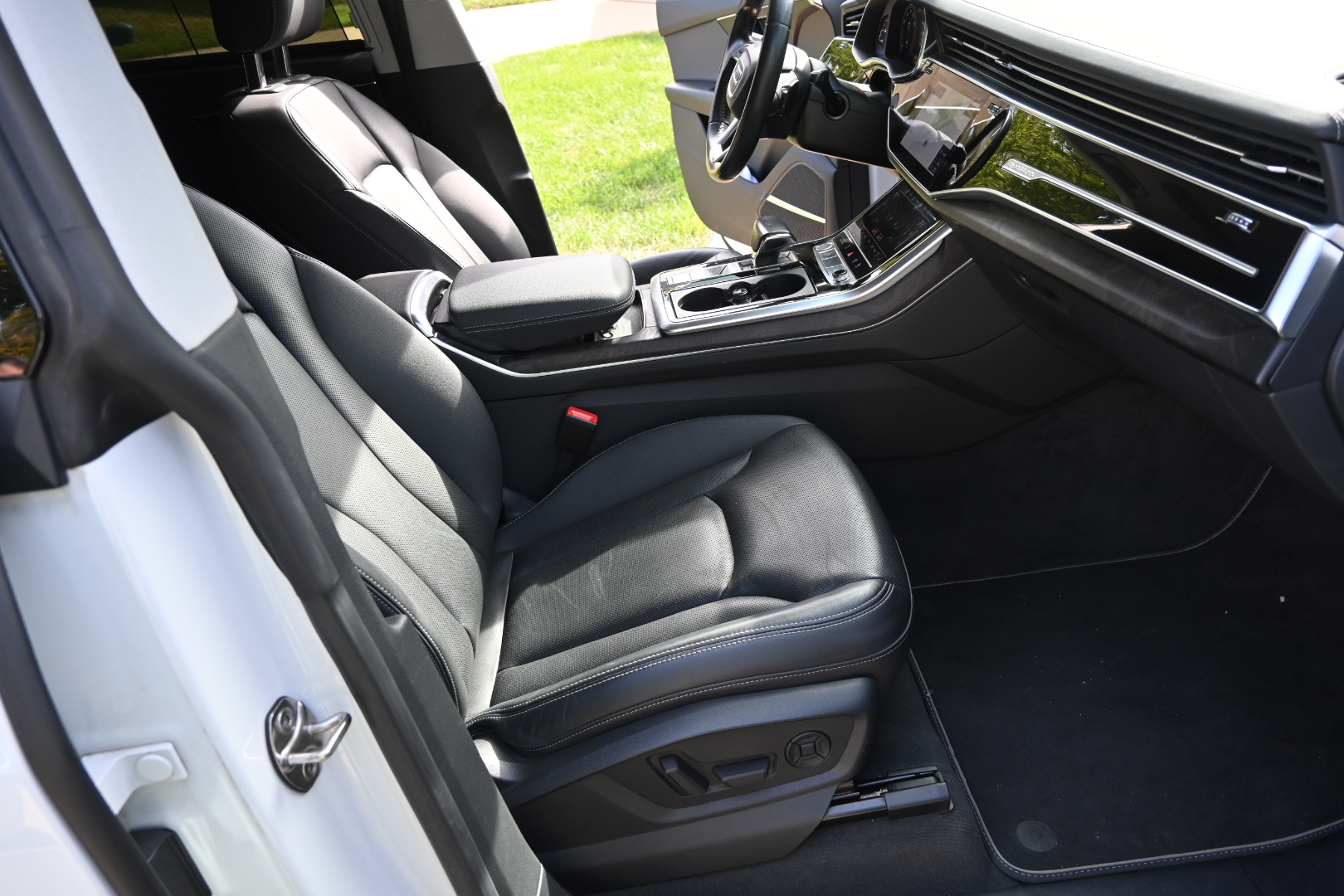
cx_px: 672
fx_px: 896
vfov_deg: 53.1
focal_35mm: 24
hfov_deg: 73.7
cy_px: 448
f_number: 4
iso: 400
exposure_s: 1/250
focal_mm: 16
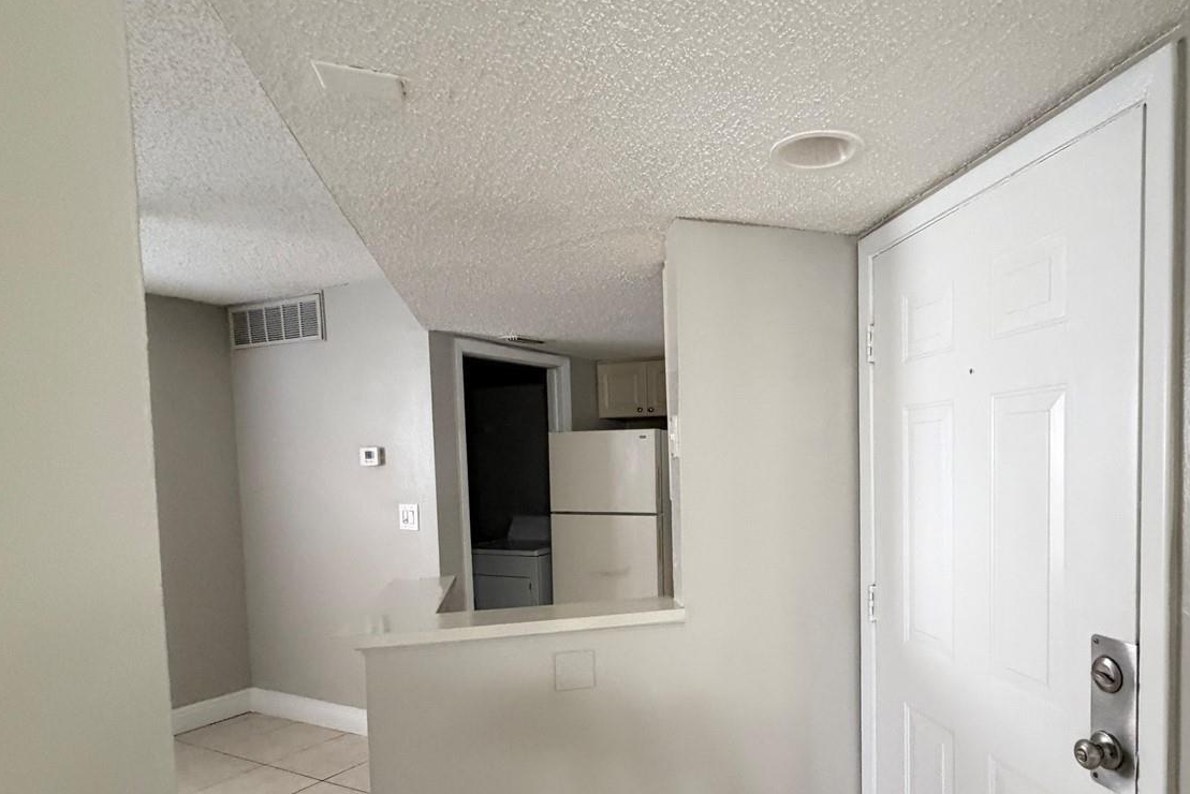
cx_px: 762
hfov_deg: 79.3
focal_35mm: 21
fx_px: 694
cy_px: 495
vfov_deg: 58.8
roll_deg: +1.7
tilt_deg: -2.2
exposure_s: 1/60
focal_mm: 2.22
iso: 400
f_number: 2.2
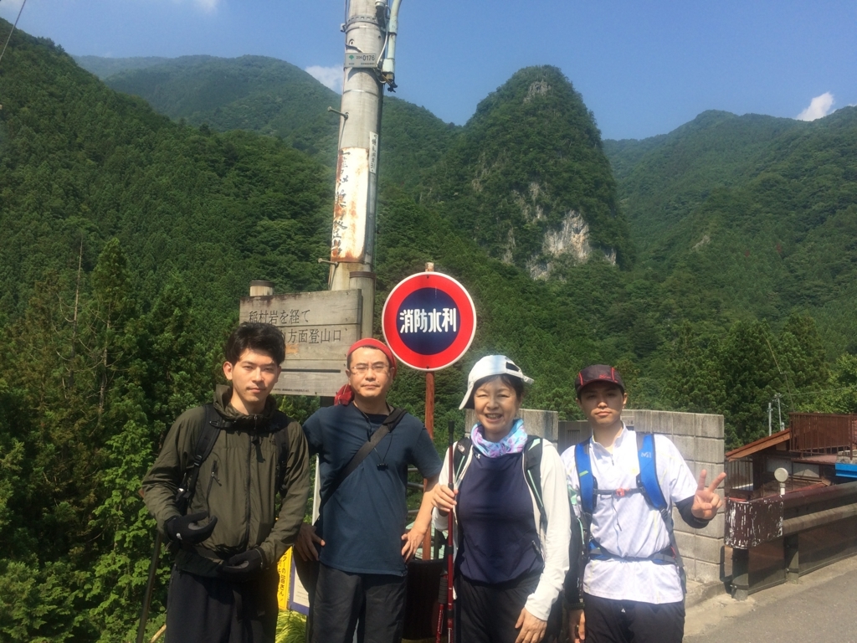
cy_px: 322
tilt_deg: +4.9
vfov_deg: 48.2
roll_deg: -2.2
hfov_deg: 61.7
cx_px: 428
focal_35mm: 29
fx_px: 718
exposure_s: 1/1642
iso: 32
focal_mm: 4.15
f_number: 2.2
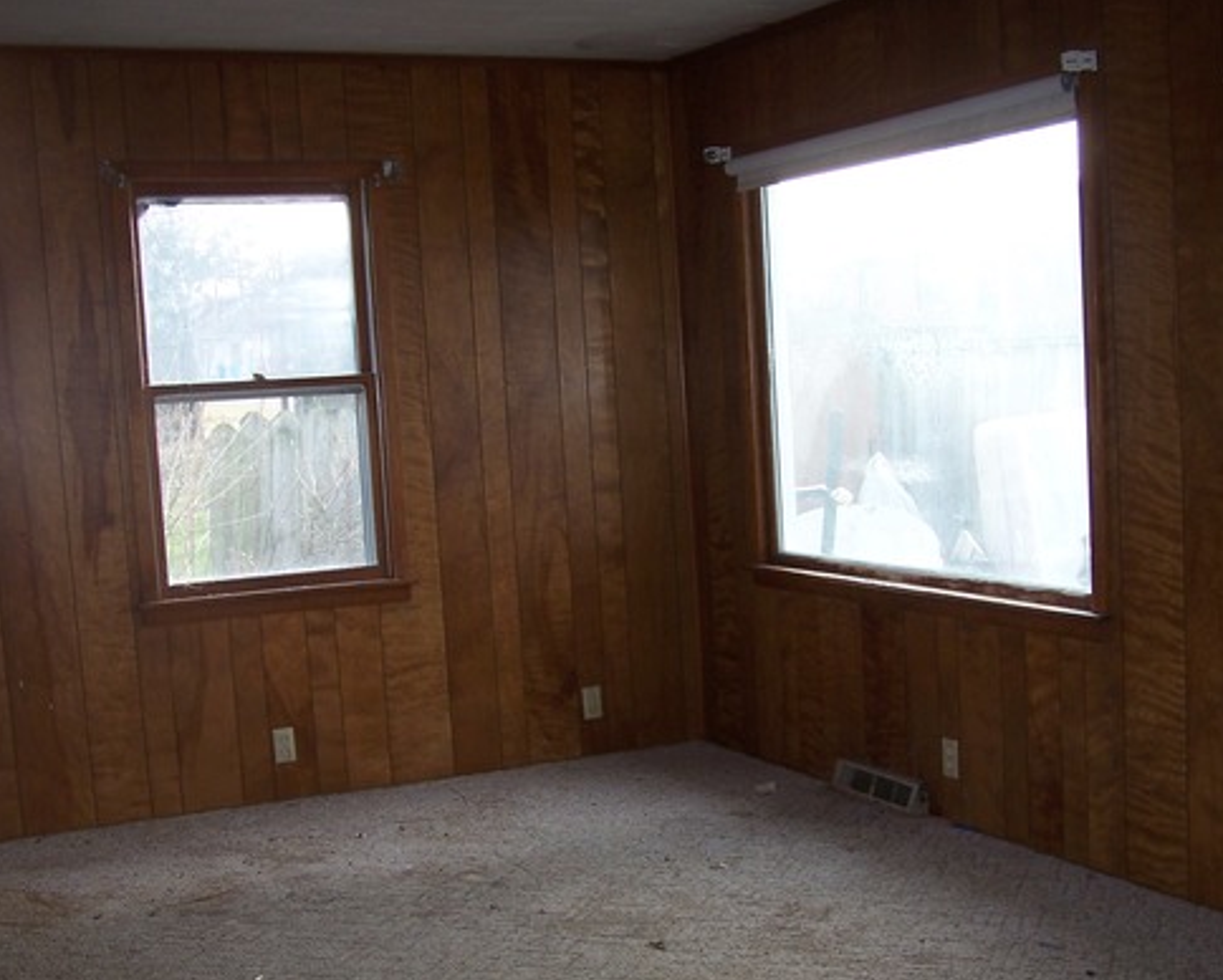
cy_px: 591
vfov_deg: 30.8
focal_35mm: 49
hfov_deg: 38.0
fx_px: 1775
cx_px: 665
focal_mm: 6.3
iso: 80
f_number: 2.8
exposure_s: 1/60
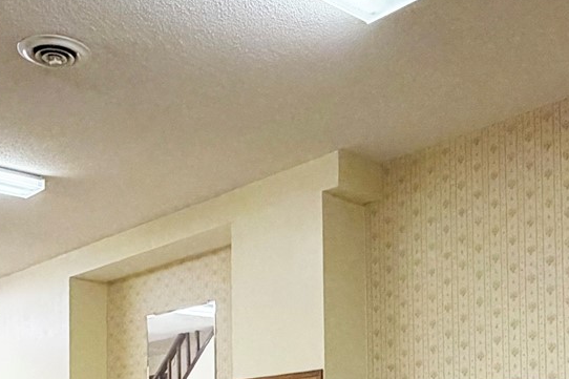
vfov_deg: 22.9
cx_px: 303
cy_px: 439
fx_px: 869
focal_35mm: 55
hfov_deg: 36.2
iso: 320
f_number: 2.2
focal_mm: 2.22
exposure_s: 1/60
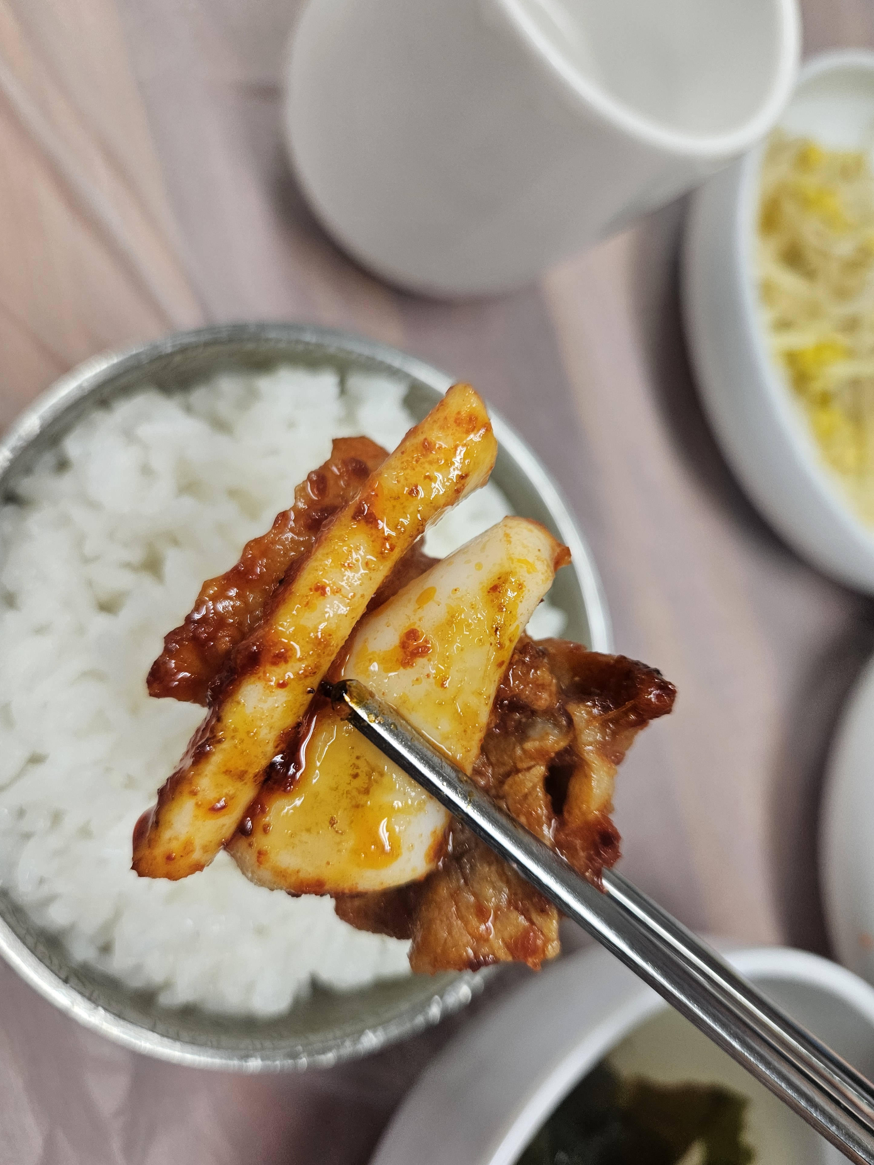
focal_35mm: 24
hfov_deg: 56.8
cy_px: 596
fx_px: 808
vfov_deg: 71.6
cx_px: 423
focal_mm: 5.4
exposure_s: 1/120
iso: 200
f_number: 1.8
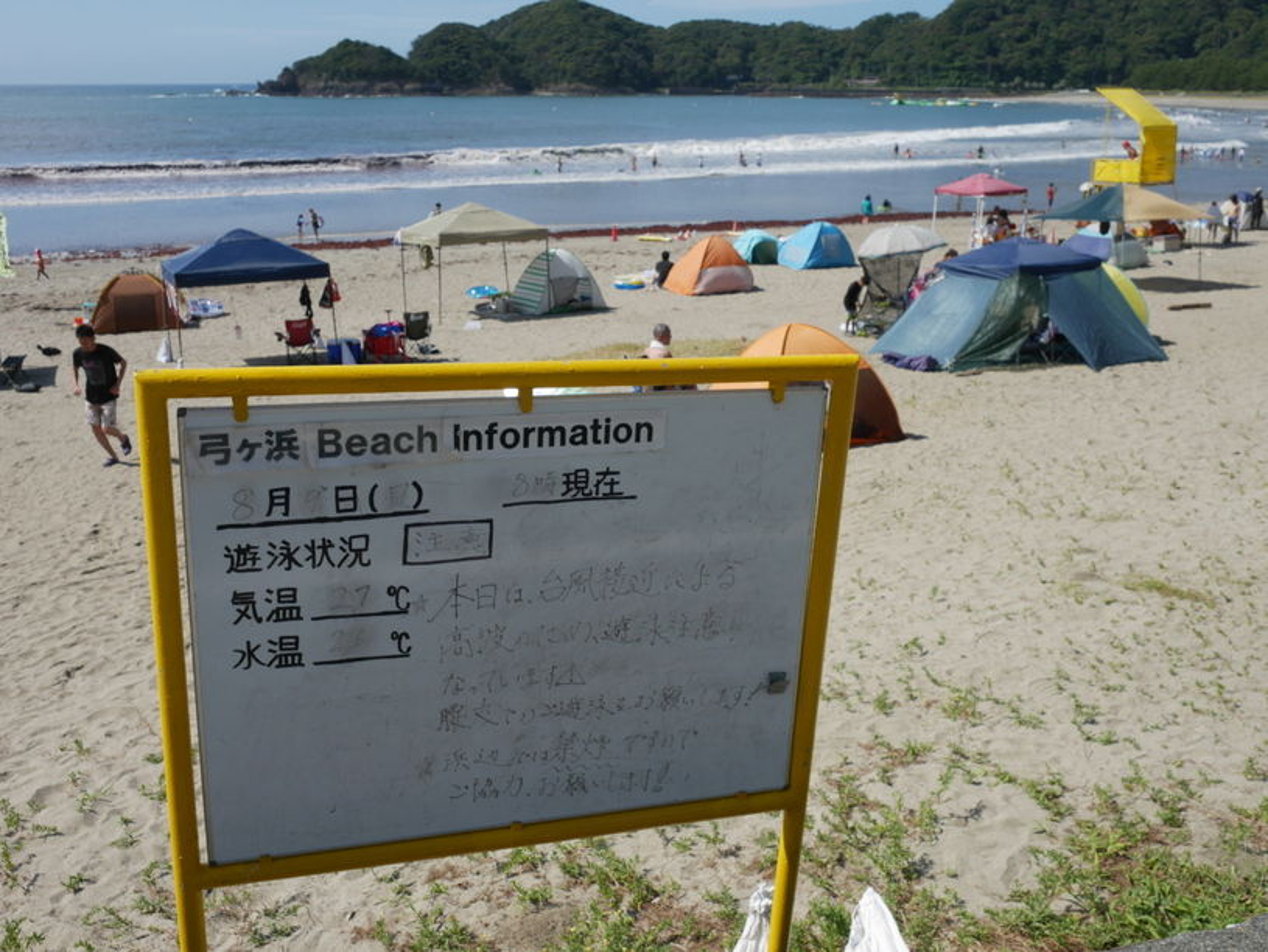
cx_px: 634
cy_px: 476
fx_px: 1246
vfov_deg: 41.8
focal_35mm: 34
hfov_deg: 53.9
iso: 200
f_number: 8
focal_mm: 17
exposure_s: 1/640
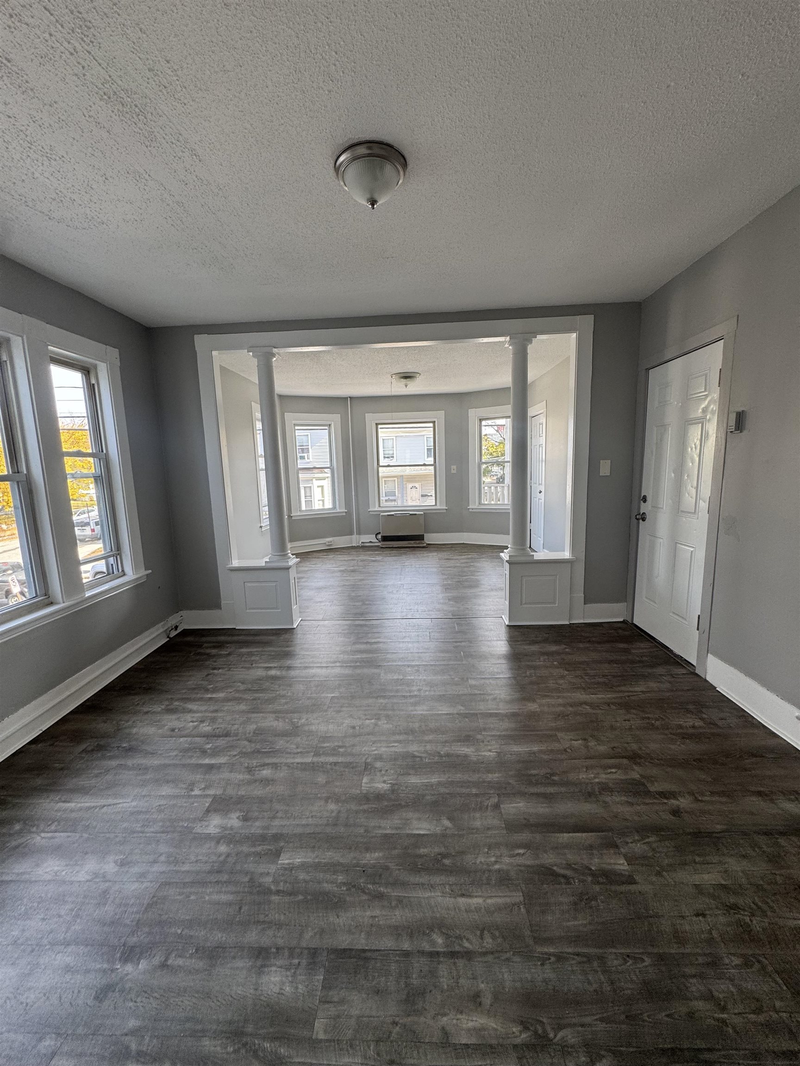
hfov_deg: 85.7
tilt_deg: -8.2
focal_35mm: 14
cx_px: 400
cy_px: 533
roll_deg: +2.5
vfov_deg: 102.1
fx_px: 431
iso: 64
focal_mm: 2.22
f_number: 2.2
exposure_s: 1/99
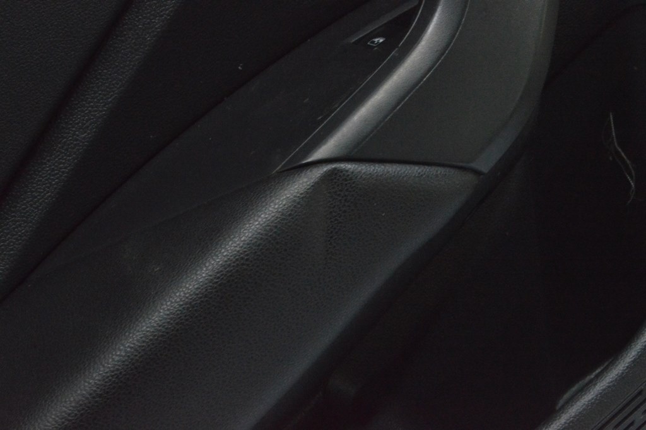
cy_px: 215
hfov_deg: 29.3
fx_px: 1237
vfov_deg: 19.7
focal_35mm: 69
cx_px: 323
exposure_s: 1/20
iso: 6400
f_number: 20
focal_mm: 46
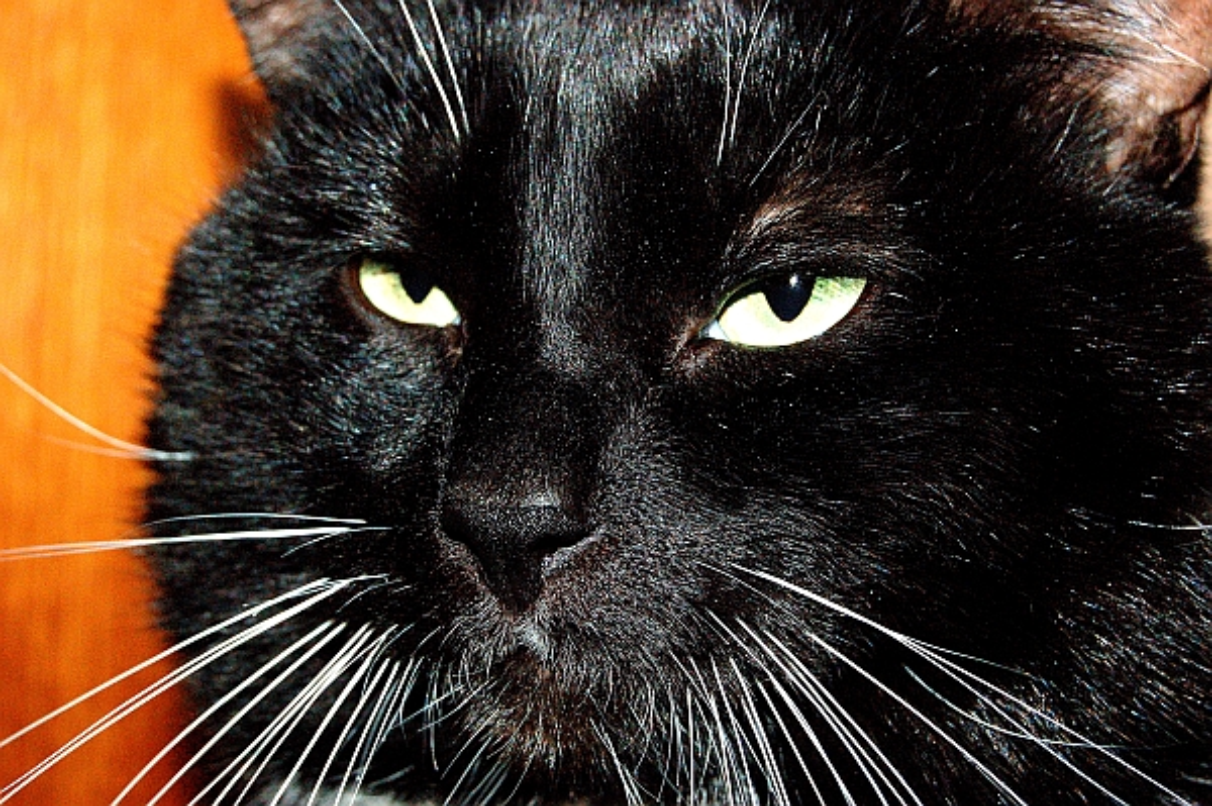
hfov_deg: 26.0
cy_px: 403
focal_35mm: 78
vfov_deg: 17.5
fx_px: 2624
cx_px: 606
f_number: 10
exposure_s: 1/125
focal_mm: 52
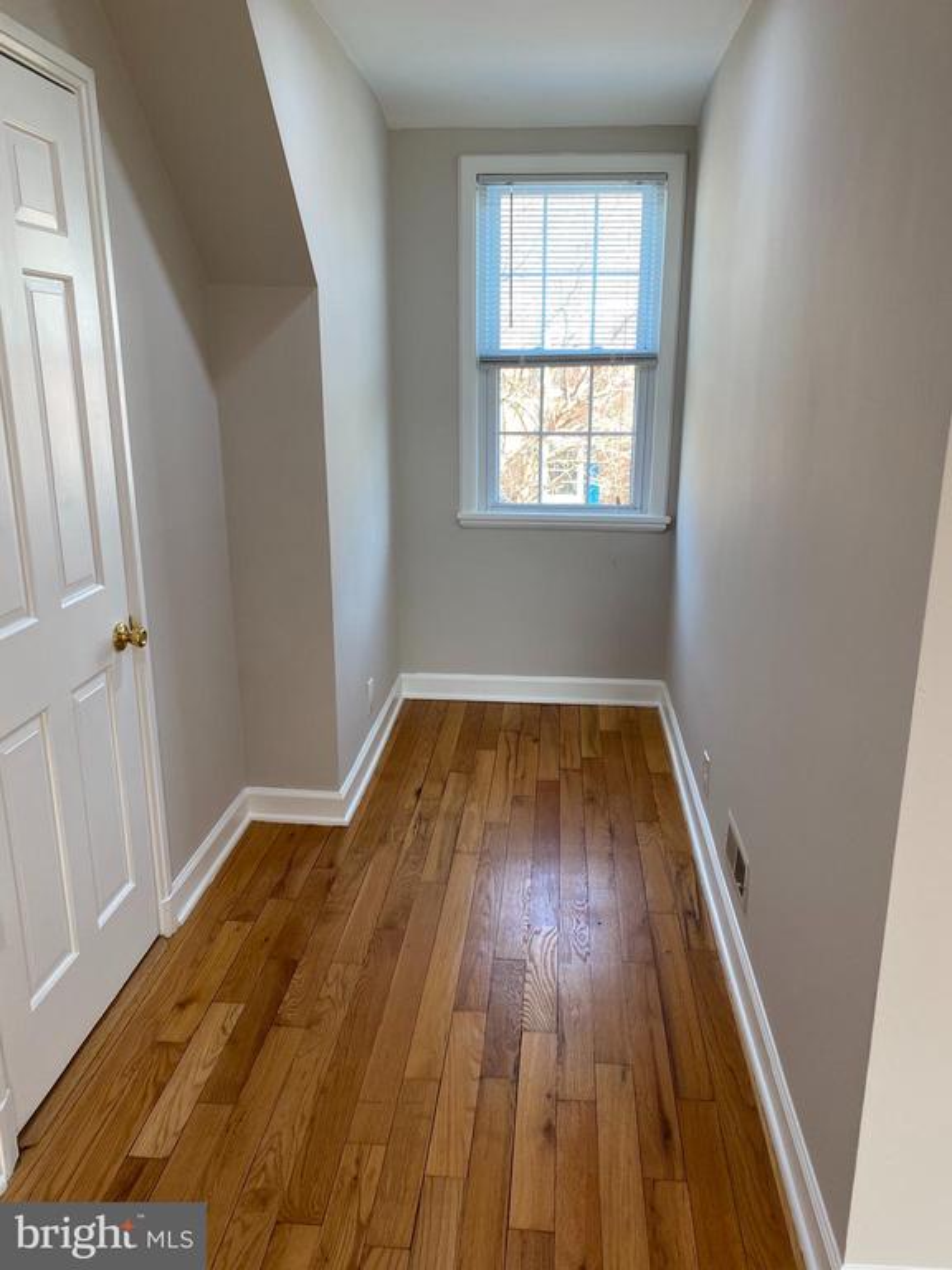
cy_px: 635
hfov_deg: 53.1
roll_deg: -0.2
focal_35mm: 26
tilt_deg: -15.6
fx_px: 953
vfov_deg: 67.3
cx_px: 476
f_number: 1.8
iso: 100
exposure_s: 1/120
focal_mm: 4.25
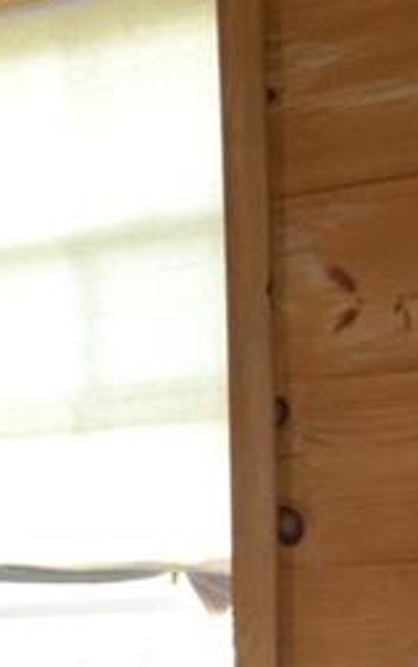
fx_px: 2021
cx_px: -770
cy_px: 754
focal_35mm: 111
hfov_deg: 9.6
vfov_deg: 18.0
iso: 1000
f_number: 3.5
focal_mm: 18
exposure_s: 1/60
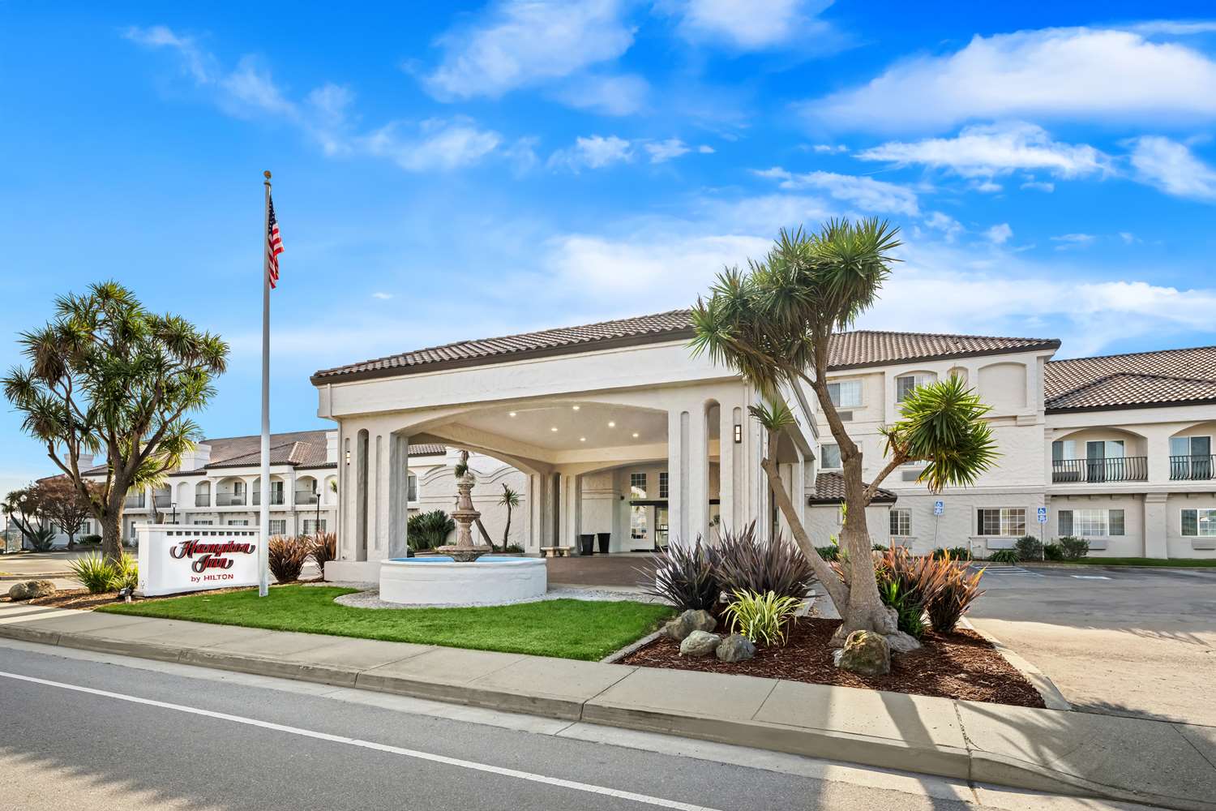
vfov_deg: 73.7
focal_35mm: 16
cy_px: 406
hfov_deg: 96.7
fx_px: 540
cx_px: 608
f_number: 8
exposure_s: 1/500
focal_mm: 16
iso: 800
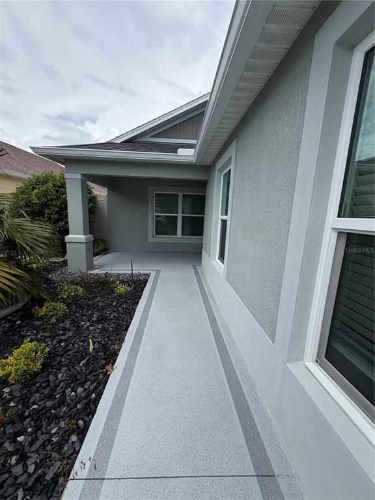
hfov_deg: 85.7
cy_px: 250
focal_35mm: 14
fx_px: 202
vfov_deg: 102.1
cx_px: 188
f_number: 2.2
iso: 20
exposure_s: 1/1001
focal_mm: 2.22
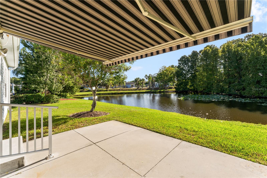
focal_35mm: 14
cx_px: 134
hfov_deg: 104.3
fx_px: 104
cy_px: 89
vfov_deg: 81.2
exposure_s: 1/60
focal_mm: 14
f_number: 11
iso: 100
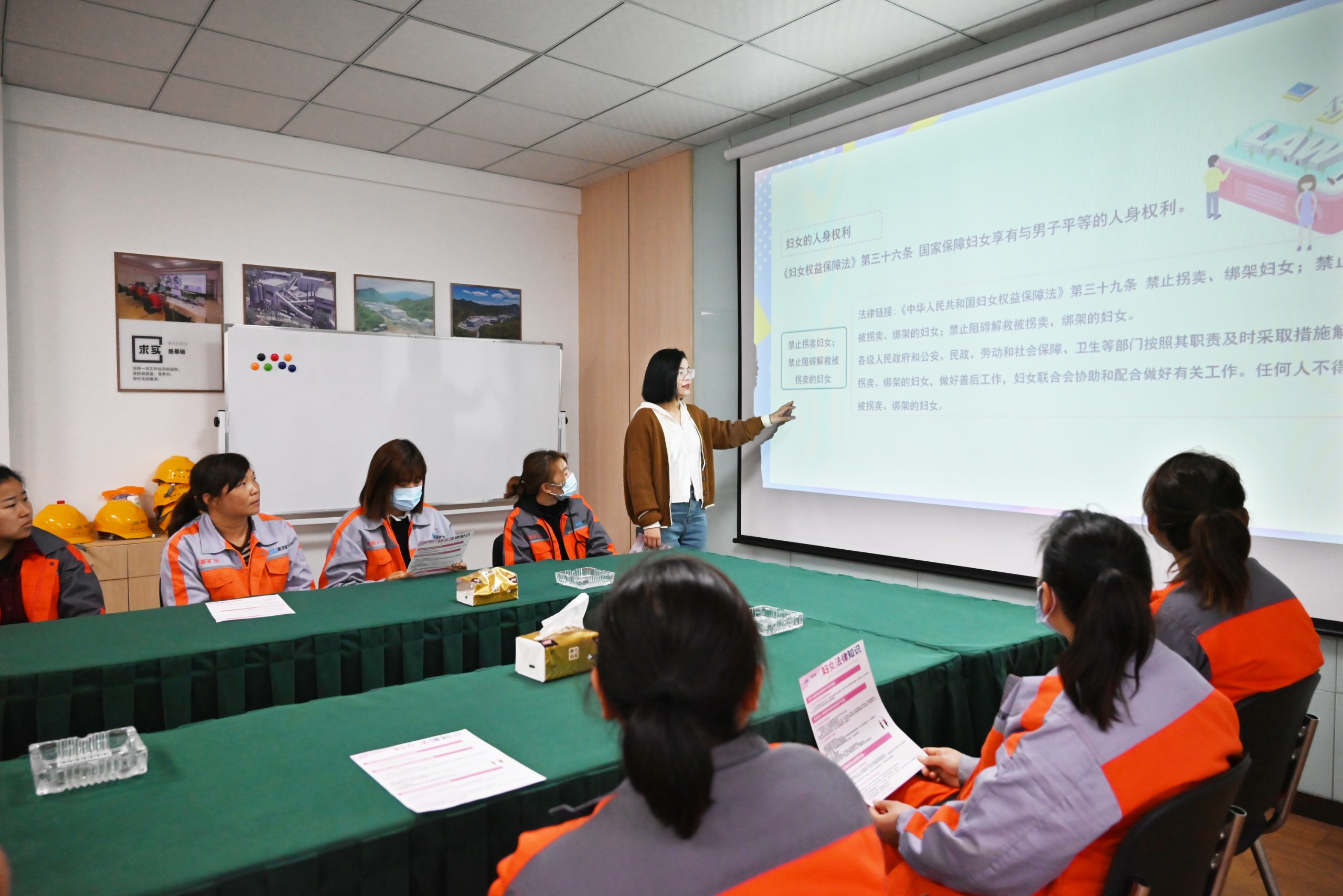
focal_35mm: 24
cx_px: 672
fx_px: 895
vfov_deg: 53.2
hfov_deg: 73.7
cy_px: 448
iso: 3200
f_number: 4
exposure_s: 1/400
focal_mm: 24
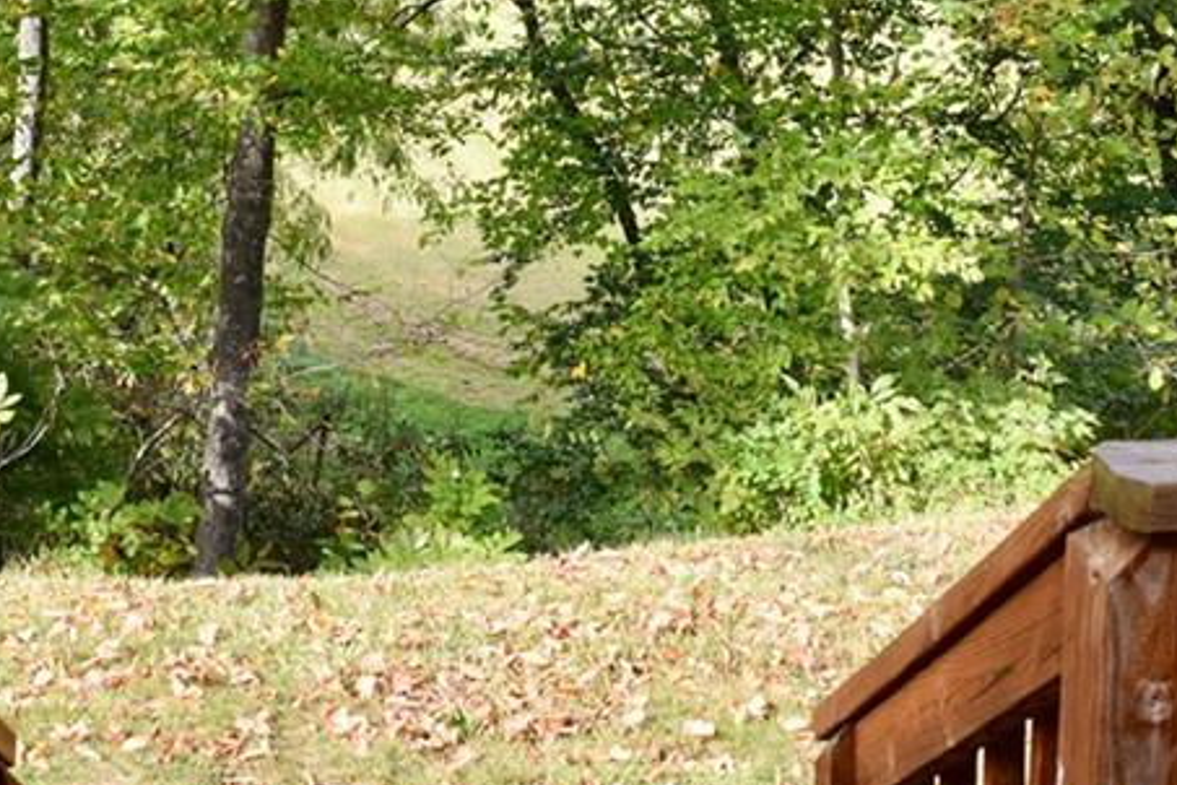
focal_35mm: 61
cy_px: 5
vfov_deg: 21.5
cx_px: 486
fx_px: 1994
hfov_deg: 32.8
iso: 400
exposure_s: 1/200
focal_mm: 18
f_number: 7.1
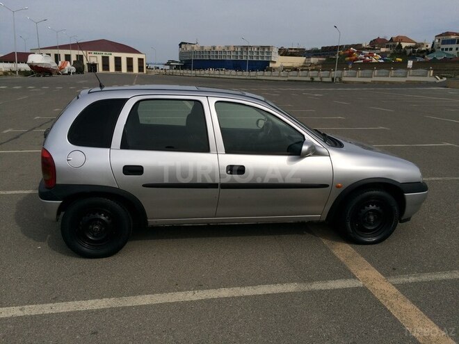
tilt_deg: -14.6
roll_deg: -1.5
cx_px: 230
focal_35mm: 29
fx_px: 385
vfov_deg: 48.2
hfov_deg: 61.7
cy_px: 172
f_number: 2.2
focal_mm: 4.15
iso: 40
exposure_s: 1/4566
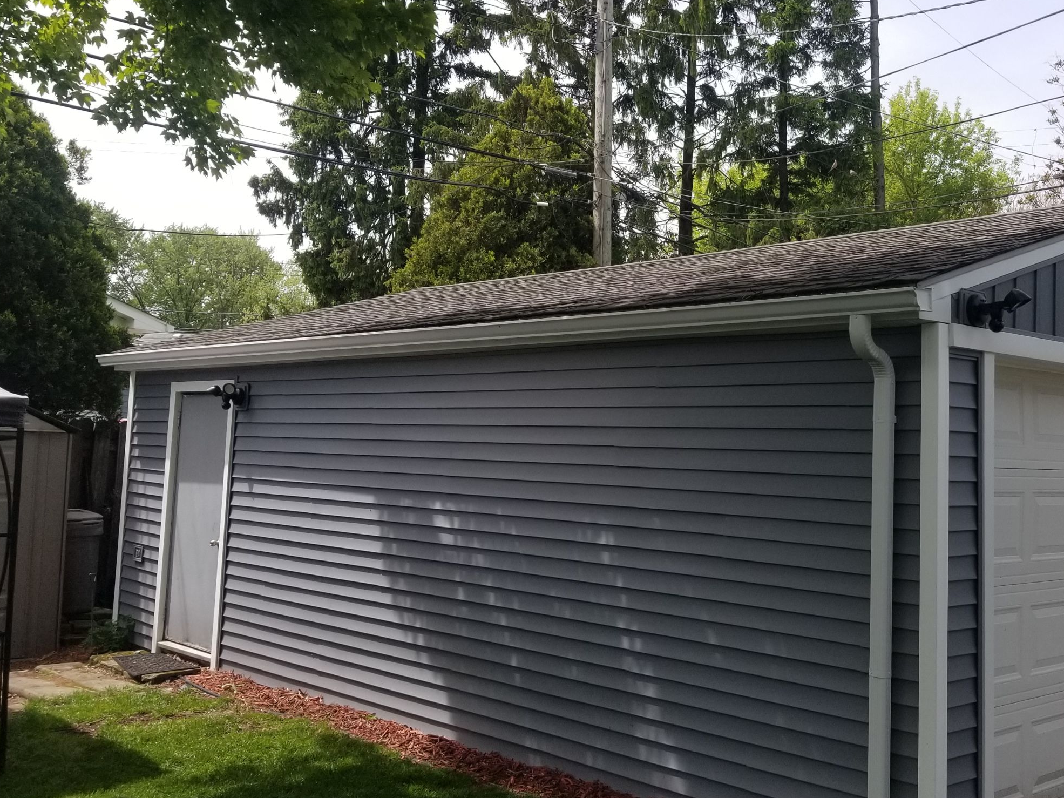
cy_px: 376
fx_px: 1168
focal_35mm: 38
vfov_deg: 37.7
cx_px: 744
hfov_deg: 47.8
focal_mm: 4.25
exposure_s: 1/1756
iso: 50
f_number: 1.7
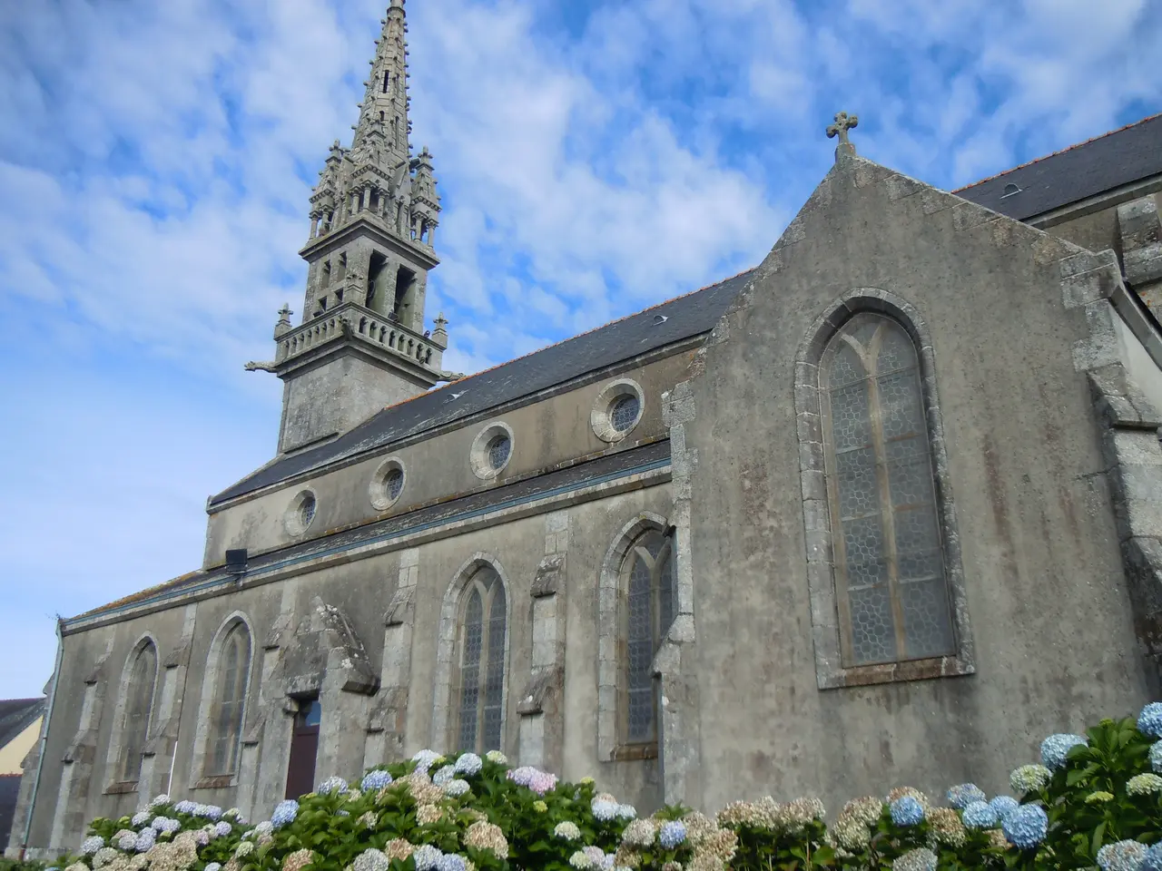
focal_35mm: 30
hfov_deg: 60.0
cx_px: 581
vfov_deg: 46.8
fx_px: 1007
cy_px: 436
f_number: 7
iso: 100
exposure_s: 1/250
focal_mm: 5.4
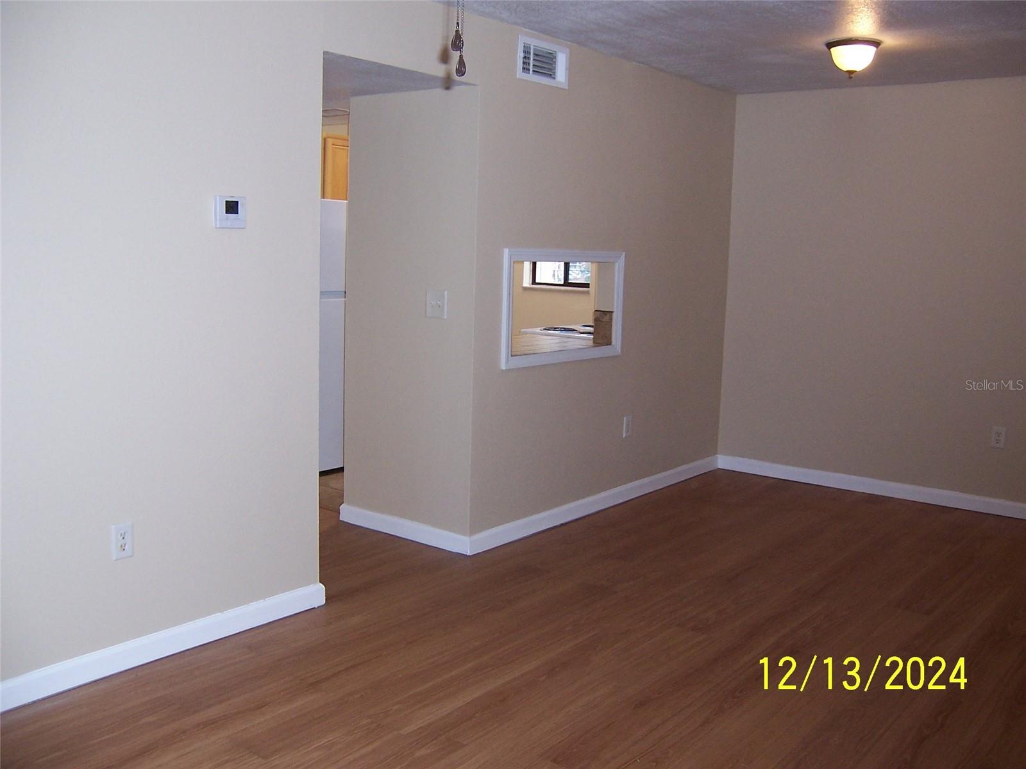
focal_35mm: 33
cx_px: 513
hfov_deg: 55.4
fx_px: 978
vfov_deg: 42.9
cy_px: 384
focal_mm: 5.5
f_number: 2.8
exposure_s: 1/60
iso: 140
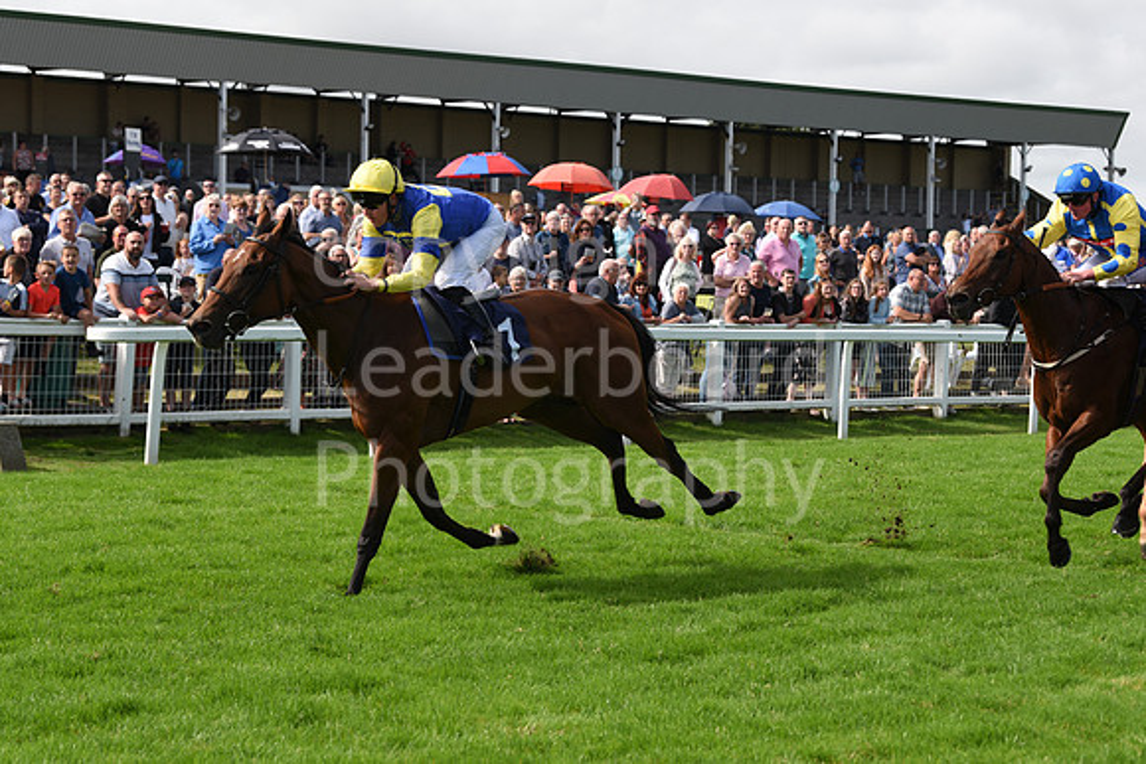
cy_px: 382
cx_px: 573
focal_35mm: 95
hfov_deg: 21.5
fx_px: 3025
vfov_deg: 14.4
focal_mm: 95
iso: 400
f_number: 6.3
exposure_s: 1/1250
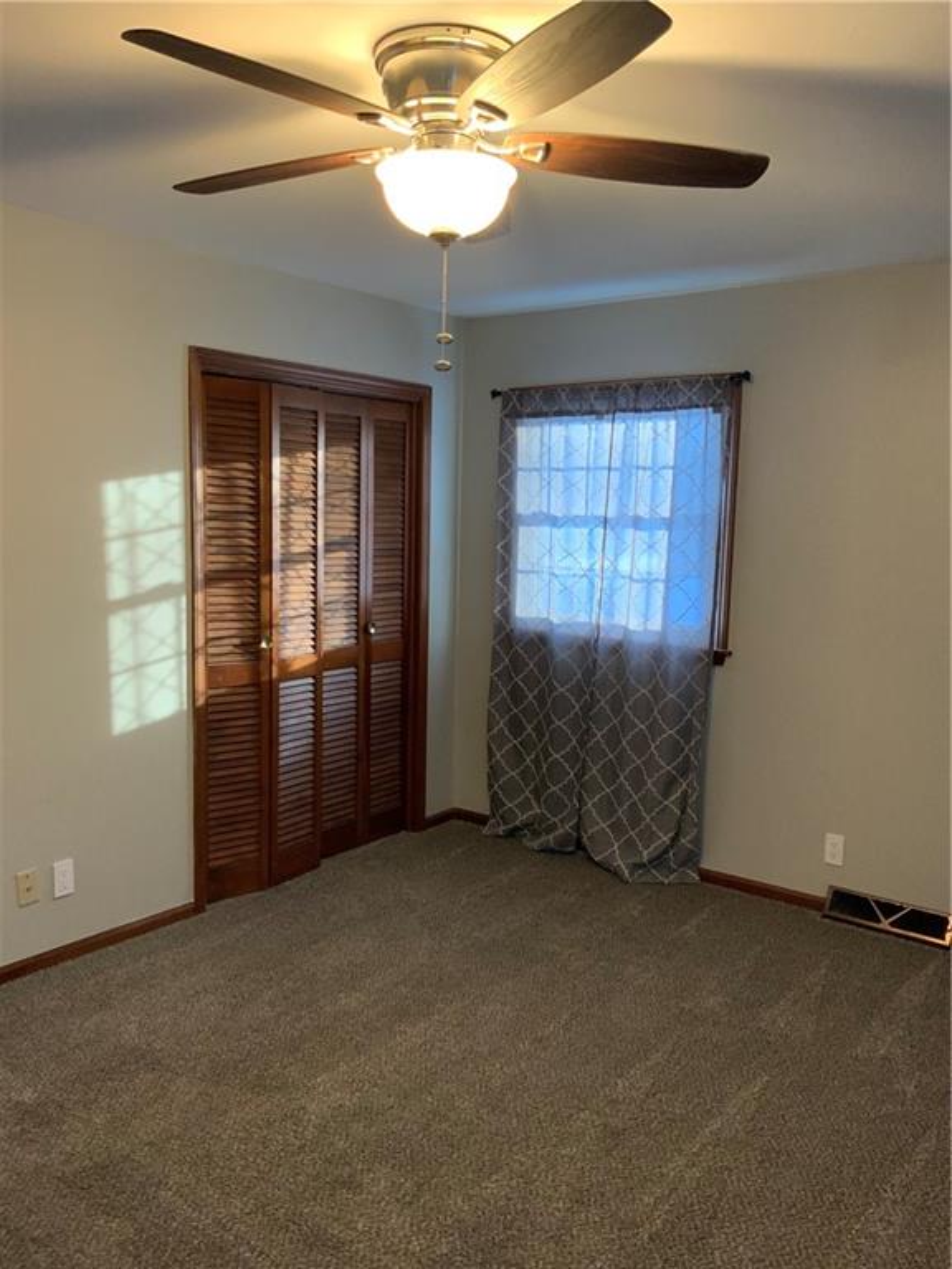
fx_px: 1063
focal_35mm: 29
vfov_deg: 61.7
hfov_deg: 48.2
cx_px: 476
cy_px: 634
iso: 250
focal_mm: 3
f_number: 1.8
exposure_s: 1/60
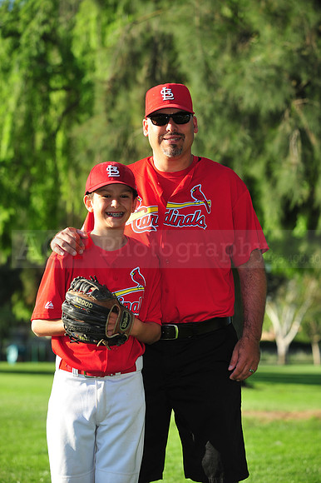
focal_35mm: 105
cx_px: 160
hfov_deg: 13.0
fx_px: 1406
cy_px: 242
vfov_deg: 19.5
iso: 200
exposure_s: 1/500
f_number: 5
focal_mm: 105
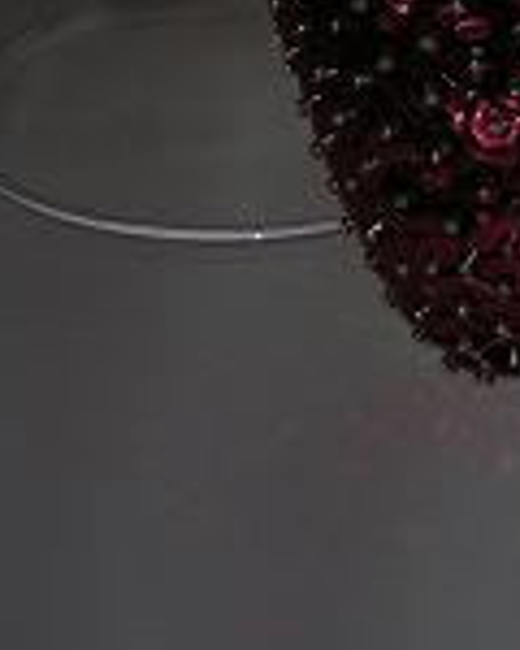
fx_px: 1808
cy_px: -178
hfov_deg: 16.0
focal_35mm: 94
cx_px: 537
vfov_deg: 19.0
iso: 50
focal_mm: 4.7
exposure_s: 1/60.1
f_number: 2.6
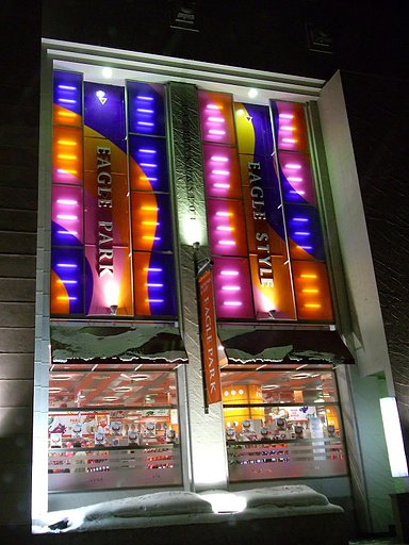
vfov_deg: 52.6
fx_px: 551
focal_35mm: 35
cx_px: 204
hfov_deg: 40.7
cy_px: 272
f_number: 2.6
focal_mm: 5.8
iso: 320
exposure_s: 1/40
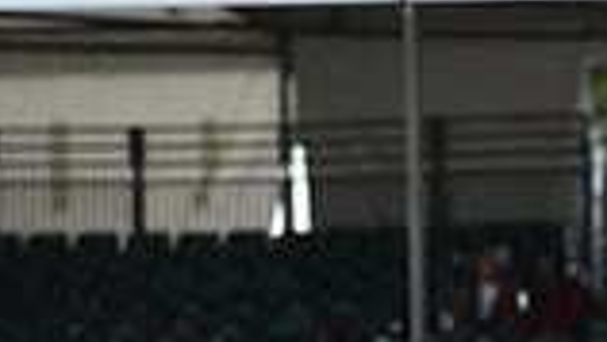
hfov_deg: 2.8
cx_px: 1014
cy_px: 446
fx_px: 12349
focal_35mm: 767
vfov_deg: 1.6
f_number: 5
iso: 360
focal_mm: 200
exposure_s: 1/1250
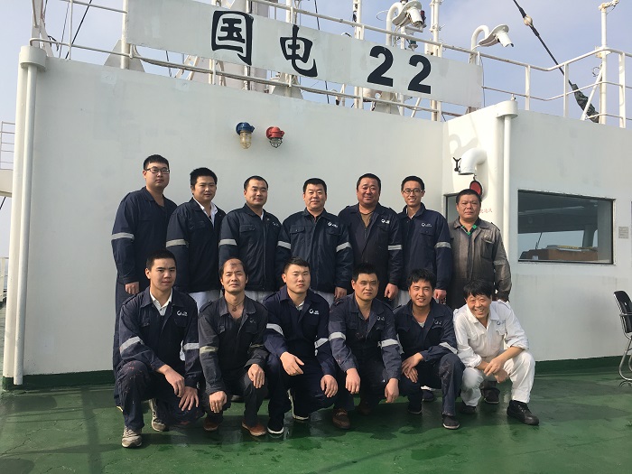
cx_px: 316
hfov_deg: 61.7
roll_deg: -1.8
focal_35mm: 29
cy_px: 237
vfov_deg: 48.2
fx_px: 529
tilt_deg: +4.2
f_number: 2.2
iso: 25
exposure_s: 1/1326
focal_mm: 4.15
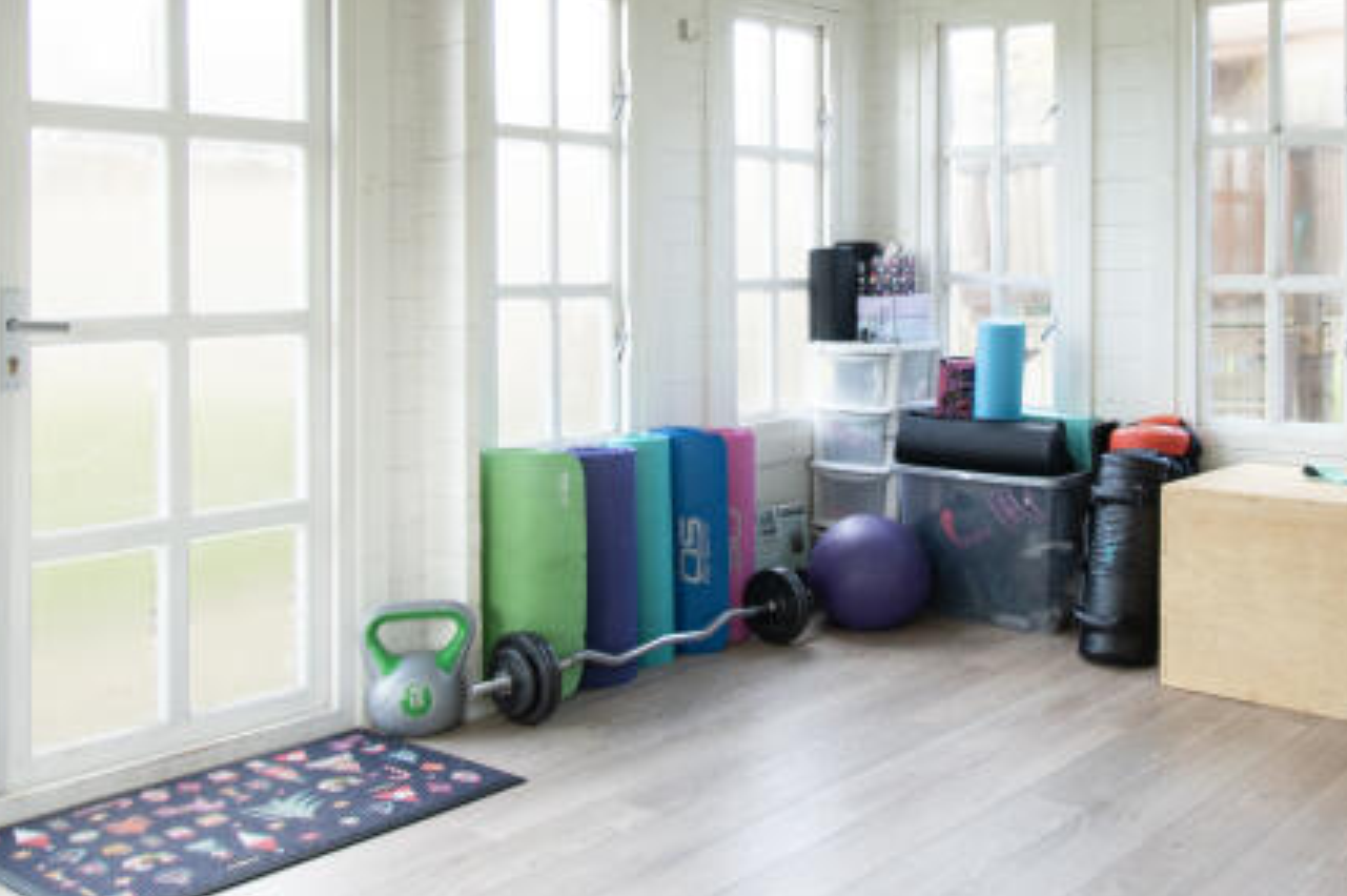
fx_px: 1346
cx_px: 789
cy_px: 211
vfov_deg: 35.9
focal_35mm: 36
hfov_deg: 52.9
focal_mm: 10
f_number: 8
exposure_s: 1/13
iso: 320
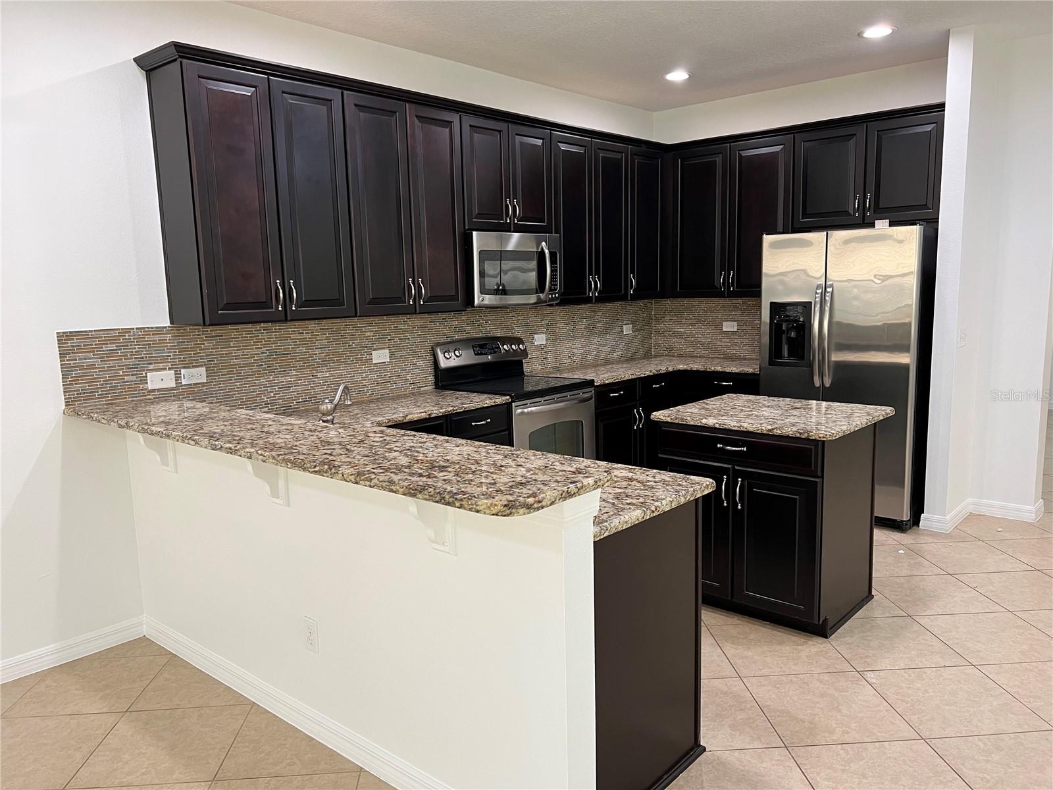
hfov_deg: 67.3
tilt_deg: -7.8
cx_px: 526
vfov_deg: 53.1
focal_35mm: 26
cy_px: 395
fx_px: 791
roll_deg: +1.7
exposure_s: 1/60
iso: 80
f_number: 1.5
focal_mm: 5.7
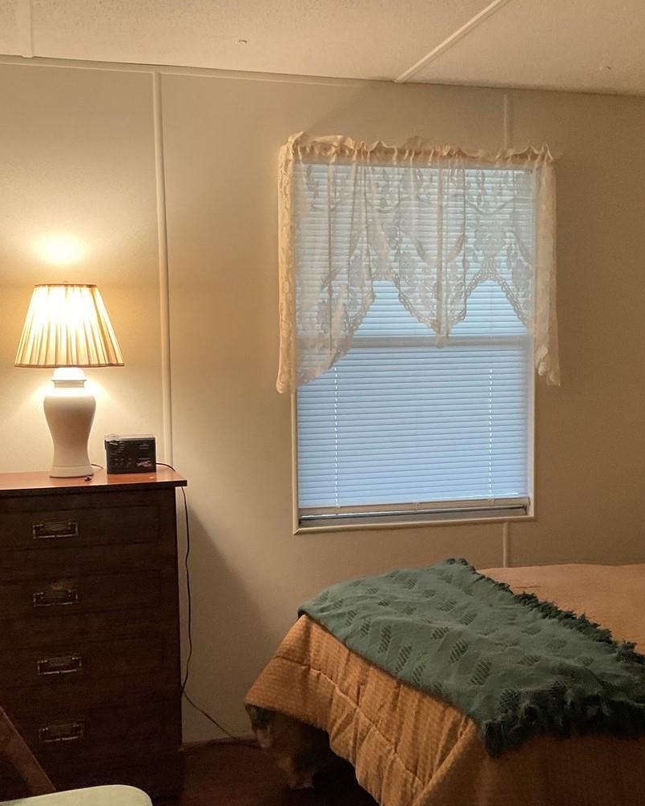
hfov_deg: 33.4
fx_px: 1074
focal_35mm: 45
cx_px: 366
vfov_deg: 41.1
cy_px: 445
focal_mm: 3
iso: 160
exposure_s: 1/60
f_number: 1.8
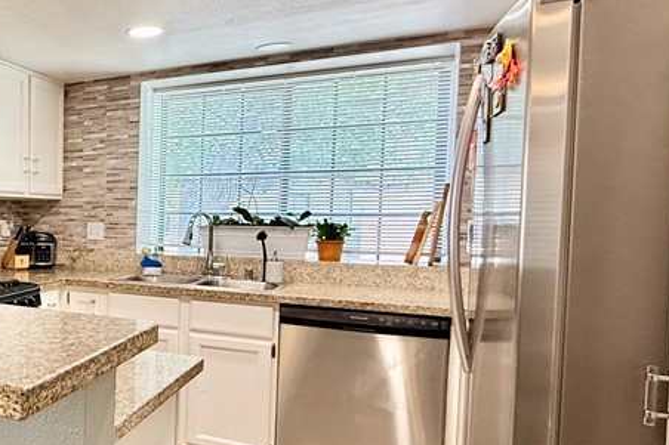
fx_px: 613
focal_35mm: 33
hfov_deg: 45.0
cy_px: 248
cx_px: -47
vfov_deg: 39.9
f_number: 2.2
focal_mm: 2.22
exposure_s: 1/120
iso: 200
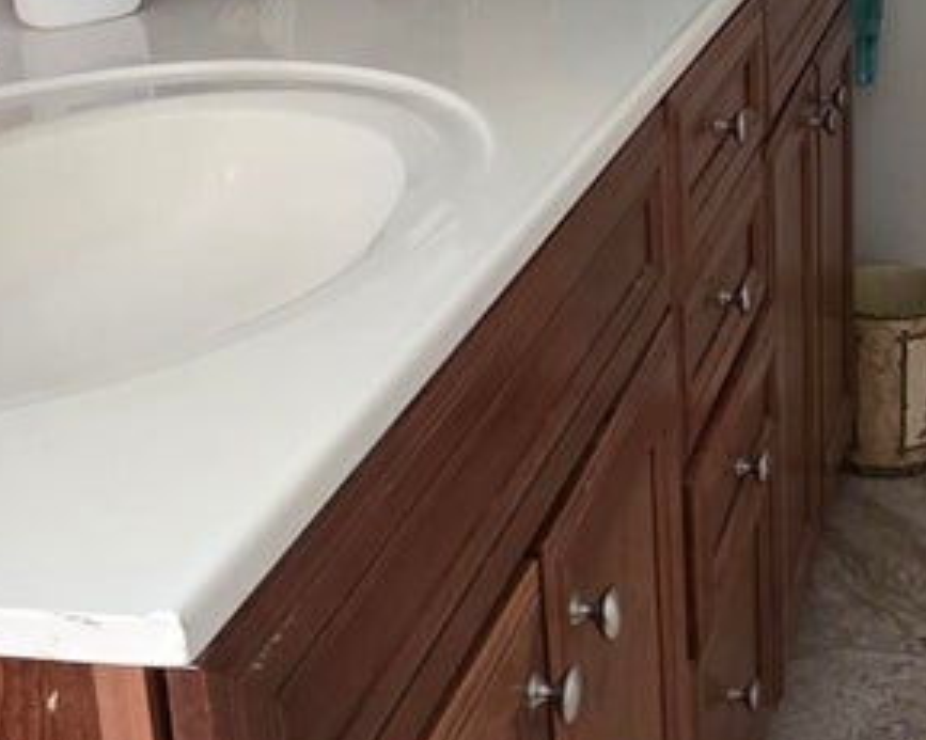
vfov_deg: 24.9
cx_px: 831
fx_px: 1644
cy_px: 122
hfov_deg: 30.1
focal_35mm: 60
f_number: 1.9
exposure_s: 1/60
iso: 320
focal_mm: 2.2
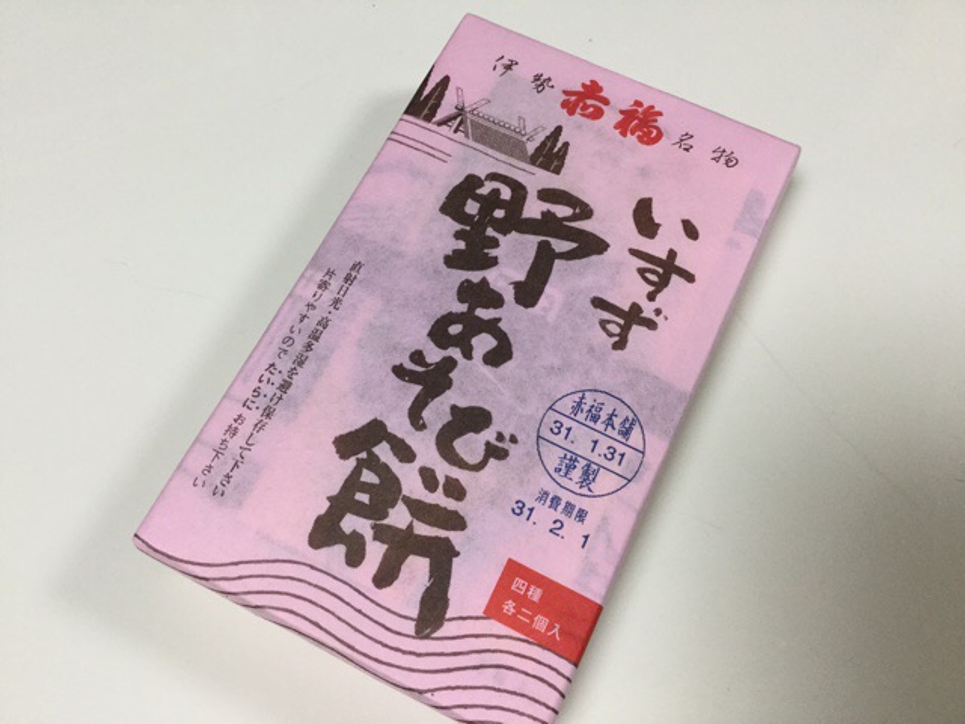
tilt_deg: -70.4
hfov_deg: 58.4
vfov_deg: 45.4
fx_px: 864
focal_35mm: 31
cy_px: 362
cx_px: 482
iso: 40
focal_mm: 3.3
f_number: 2.4
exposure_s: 1/30
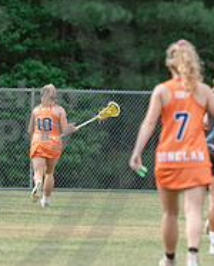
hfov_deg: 1.9
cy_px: 123
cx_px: 57
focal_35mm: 817
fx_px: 6458
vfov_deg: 2.4
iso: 250
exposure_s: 1/640
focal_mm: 200
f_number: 3
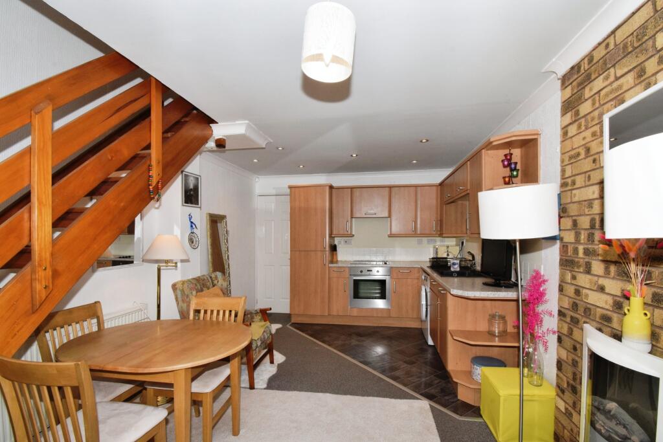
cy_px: 221
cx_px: 332
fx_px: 276
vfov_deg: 77.3
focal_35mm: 15
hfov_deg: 100.4
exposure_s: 1/60
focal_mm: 10
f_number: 16
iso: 1000
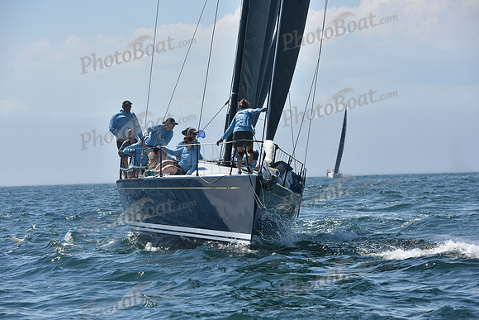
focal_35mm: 155
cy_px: 160
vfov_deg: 8.9
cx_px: 240
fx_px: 2063
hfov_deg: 13.2
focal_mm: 155
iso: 320
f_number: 8
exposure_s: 1/1600
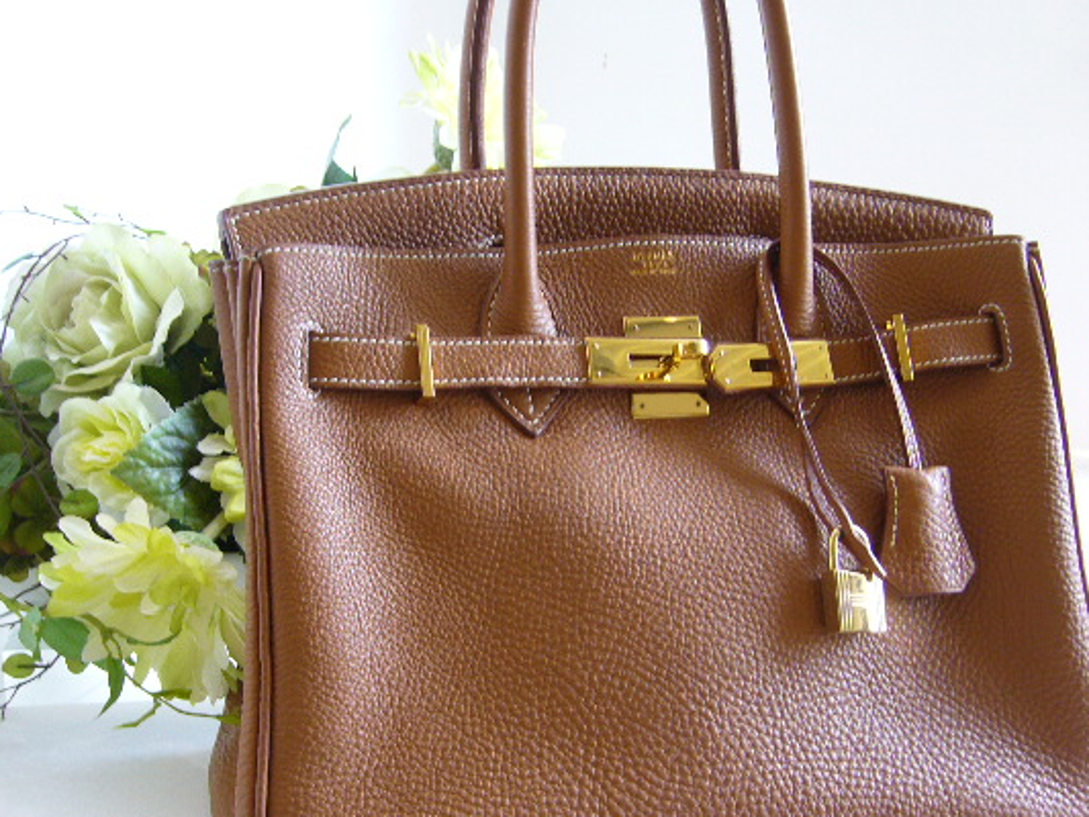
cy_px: 455
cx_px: 560
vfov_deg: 34.3
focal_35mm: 42
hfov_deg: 44.8
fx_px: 1322
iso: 100
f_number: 2.8
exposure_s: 1/15
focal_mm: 5.8
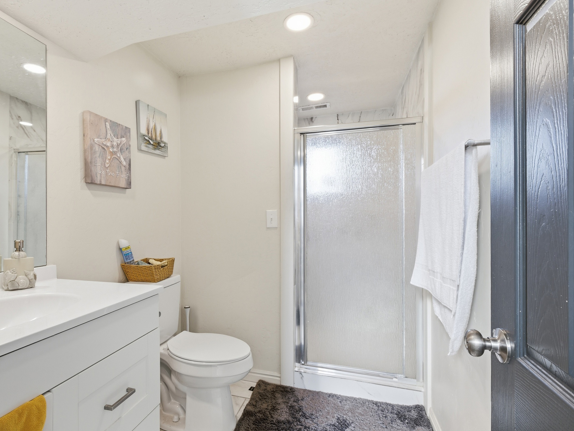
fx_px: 299
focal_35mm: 18
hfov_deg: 87.2
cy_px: 223
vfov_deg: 71.6
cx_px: 245
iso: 100
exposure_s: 1/10
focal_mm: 16
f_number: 10
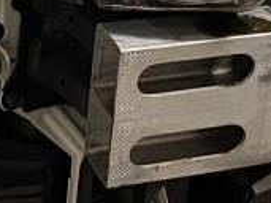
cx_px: 92
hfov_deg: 10.1
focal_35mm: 195
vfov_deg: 7.2
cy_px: -241
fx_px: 1526
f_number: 1.8
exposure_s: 1/60
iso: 200
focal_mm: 4.25
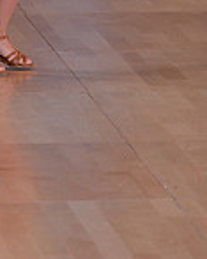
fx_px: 4827
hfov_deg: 2.5
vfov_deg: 3.1
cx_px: 151
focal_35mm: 631
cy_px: -165
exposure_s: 1/250
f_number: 6.3
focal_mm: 170
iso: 2000
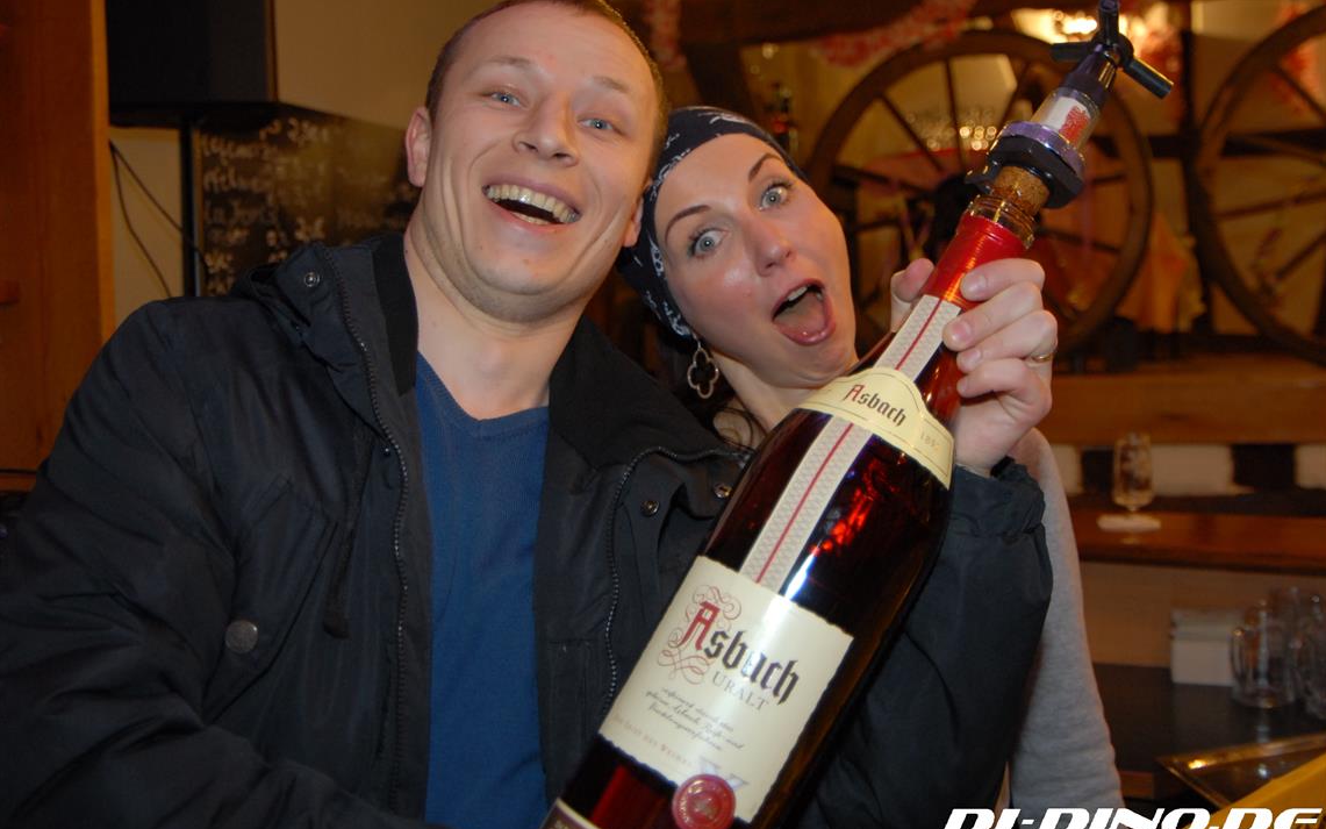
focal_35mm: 43
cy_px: 408
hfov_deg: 46.2
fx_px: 1554
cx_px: 664
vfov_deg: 29.9
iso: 400
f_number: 4
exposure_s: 1/13
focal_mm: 28
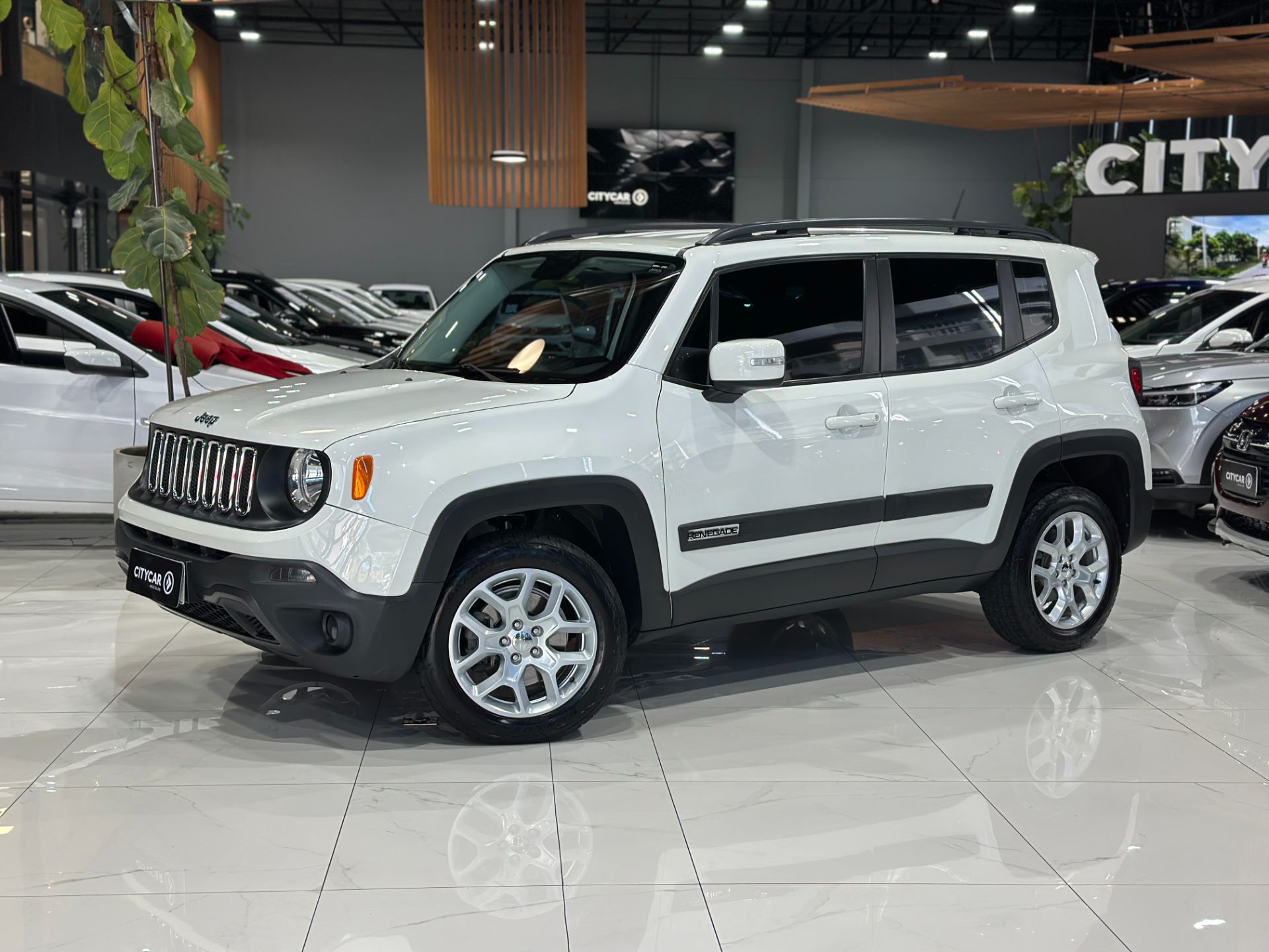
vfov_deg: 30.3
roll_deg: -0.9
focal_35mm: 48
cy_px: 476
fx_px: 1760
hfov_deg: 39.7
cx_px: 634
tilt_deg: -6.6
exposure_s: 1/120
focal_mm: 6.86
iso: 100
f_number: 1.78
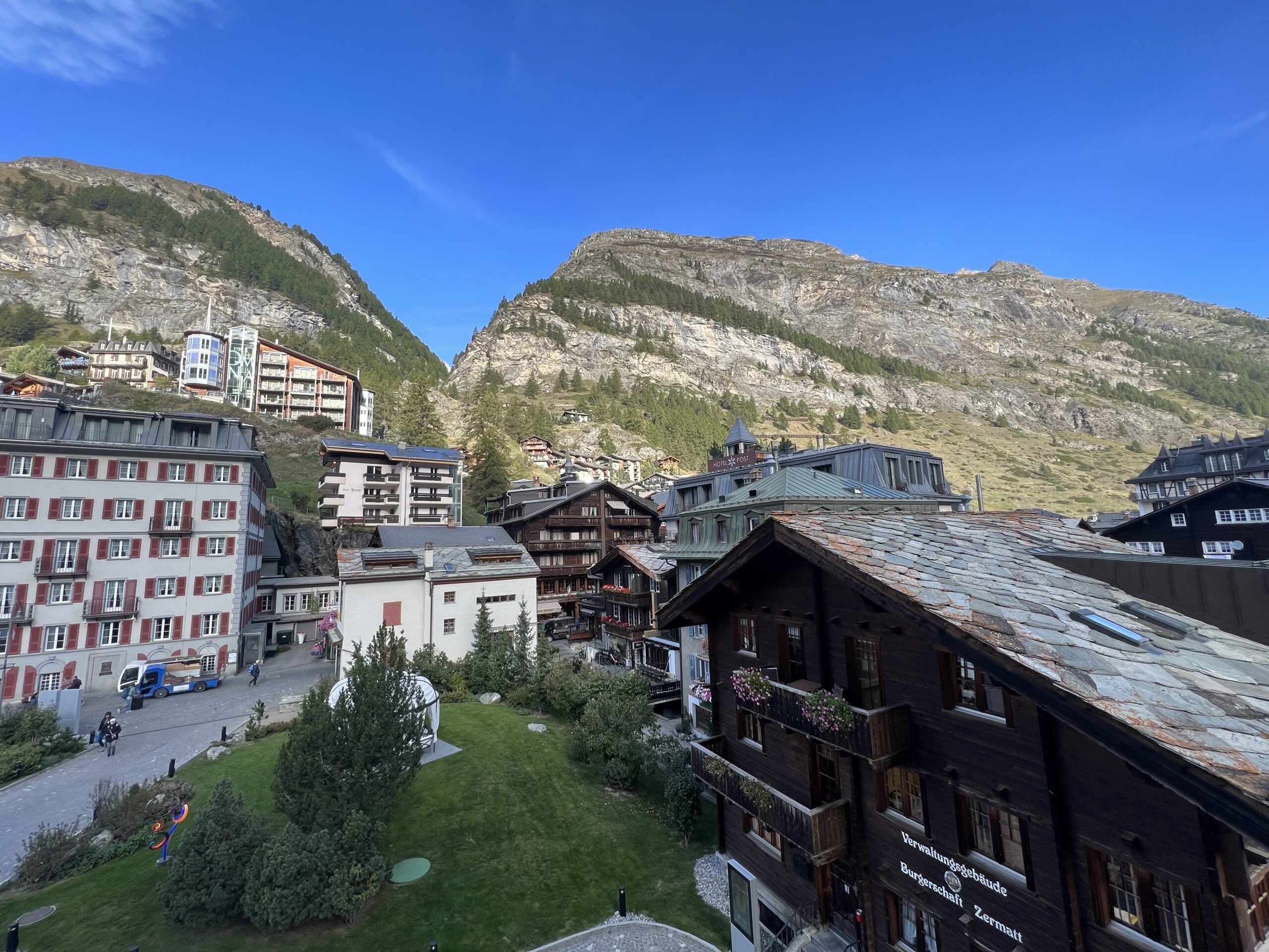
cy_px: 476
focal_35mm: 13
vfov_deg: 89.9
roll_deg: +2.2
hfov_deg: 106.2
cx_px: 634
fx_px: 477
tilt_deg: +7.5
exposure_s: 1/344
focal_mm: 1.57
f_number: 1.8
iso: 32
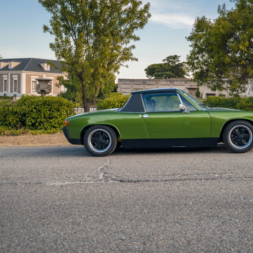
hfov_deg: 35.0
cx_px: 172
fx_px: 397
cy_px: 118
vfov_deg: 35.4
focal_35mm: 48
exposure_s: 1/250
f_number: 2.8
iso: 100
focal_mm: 34.7
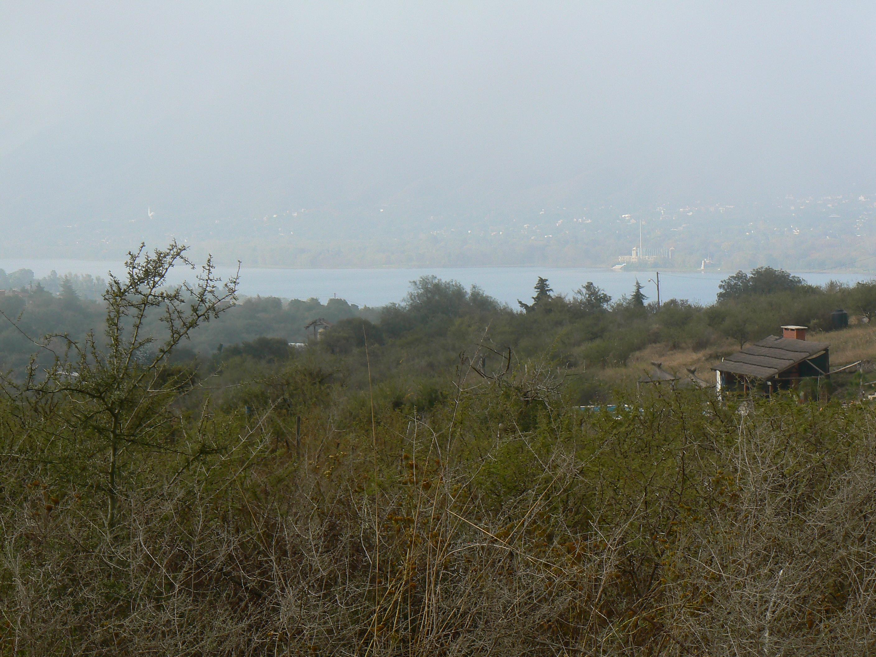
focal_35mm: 104
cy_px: 328
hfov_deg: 18.9
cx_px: 438
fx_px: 2632
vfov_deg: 14.2
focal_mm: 17.3
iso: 80
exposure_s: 1/200
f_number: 5.6
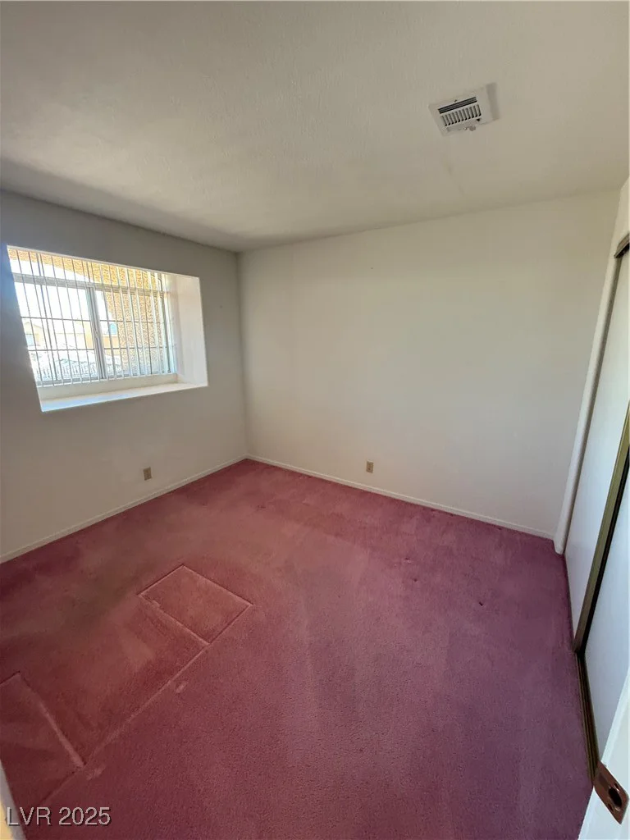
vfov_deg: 102.1
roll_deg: -0.9
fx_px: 340
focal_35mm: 14
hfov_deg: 85.7
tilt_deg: -14.3
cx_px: 315
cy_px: 420
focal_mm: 2.22
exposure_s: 1/60
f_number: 2.2
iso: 320
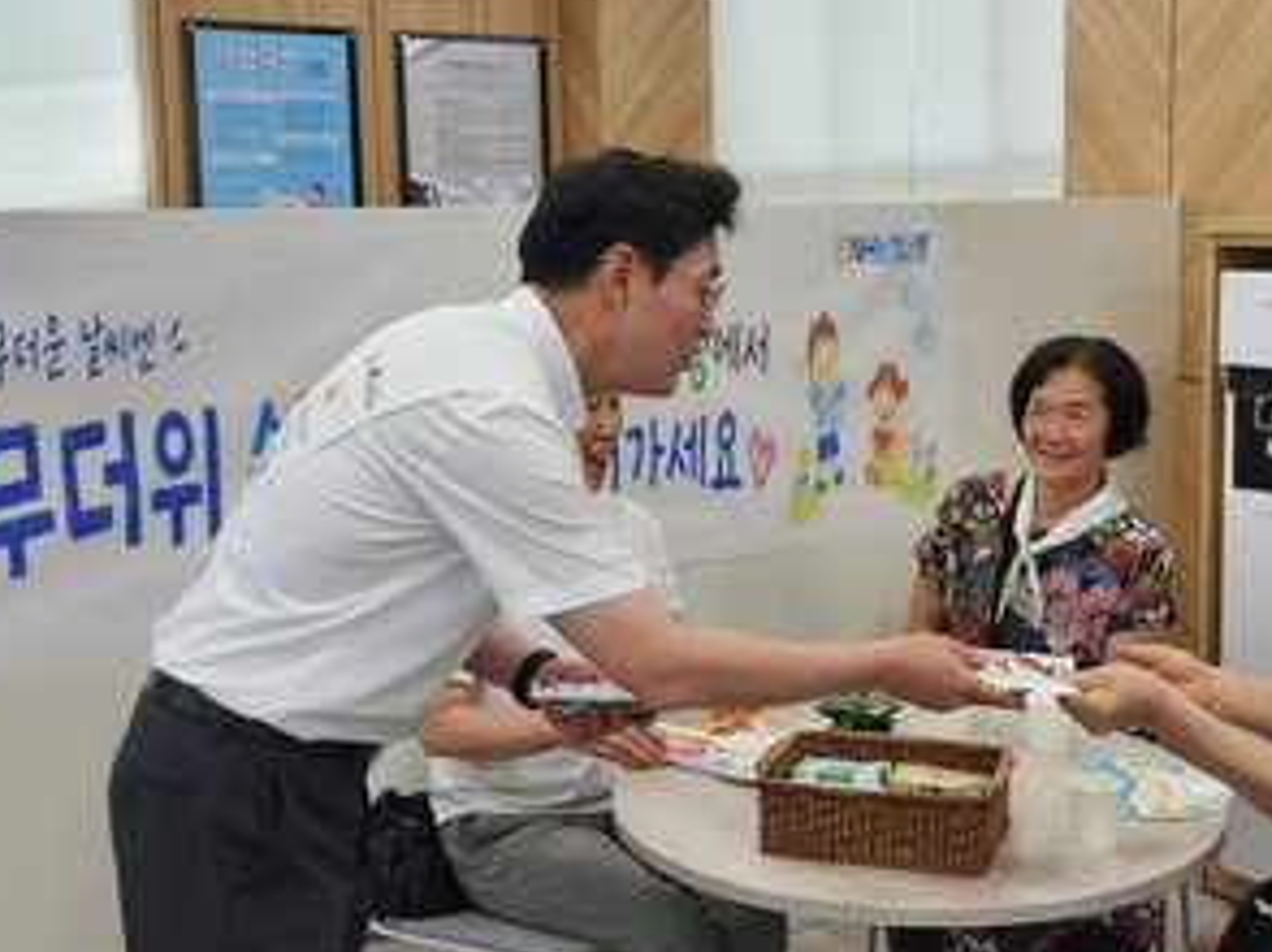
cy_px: 385
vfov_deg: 30.8
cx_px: 753
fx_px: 1726
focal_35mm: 47
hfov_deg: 40.3
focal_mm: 5.4
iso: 64
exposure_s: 1/180
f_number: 1.8
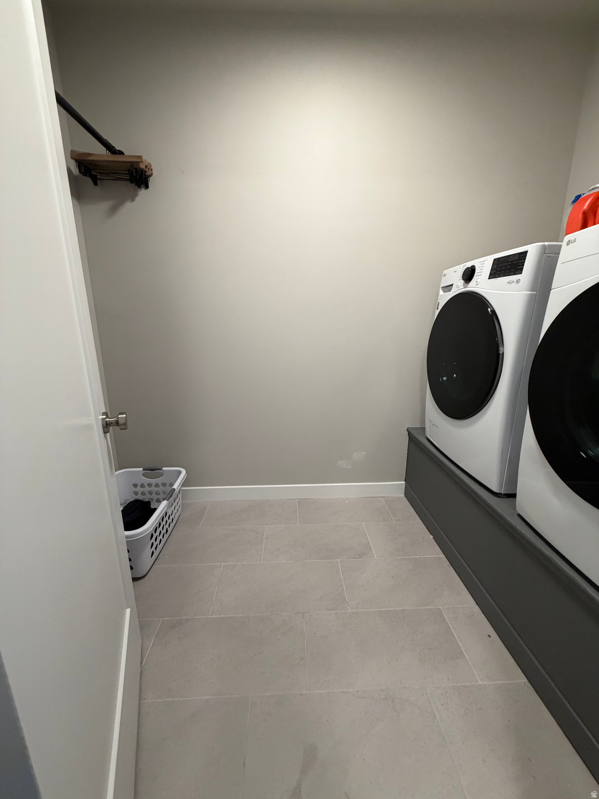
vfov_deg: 102.1
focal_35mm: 14
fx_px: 323
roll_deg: +0.0
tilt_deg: -14.5
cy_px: 400
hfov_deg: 85.7
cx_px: 300
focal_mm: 2.22
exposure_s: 1/60
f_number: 2.2
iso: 320
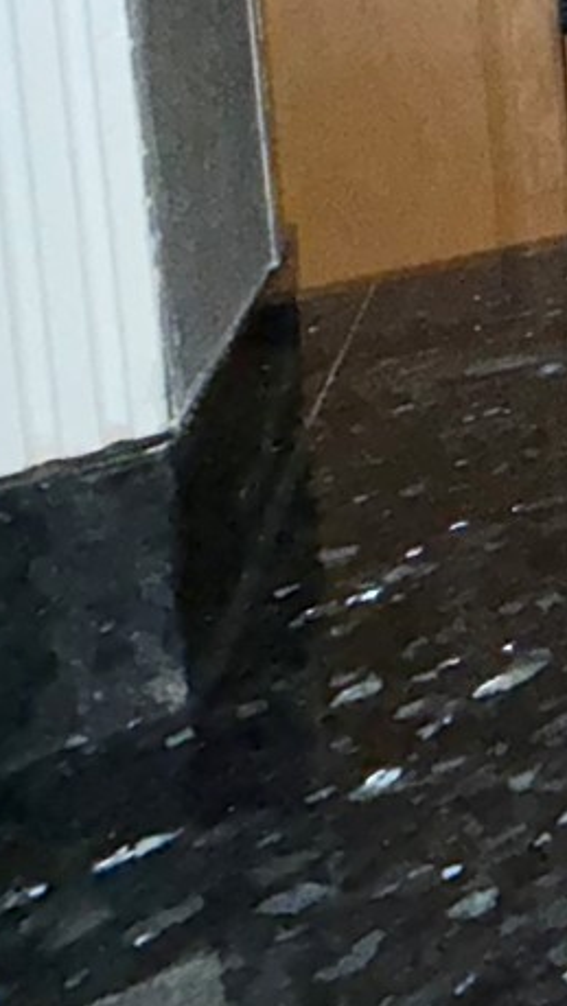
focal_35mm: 53
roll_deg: +1.9
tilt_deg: -2.9
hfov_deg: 11.6
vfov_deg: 31.7
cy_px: -245
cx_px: 1692
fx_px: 1416
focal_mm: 2.22
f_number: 2.2
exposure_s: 1/40
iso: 400
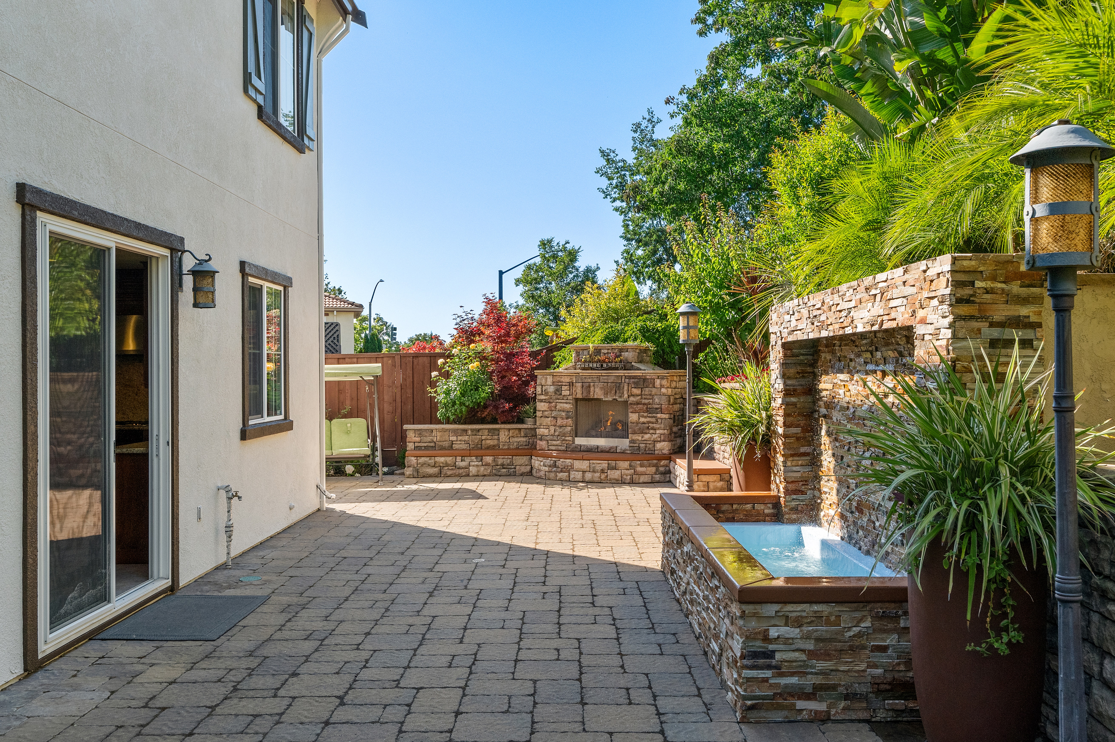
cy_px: 371
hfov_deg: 61.9
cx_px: 558
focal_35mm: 30
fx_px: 929
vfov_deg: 43.6
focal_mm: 20
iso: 400
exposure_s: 1/200
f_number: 6.3
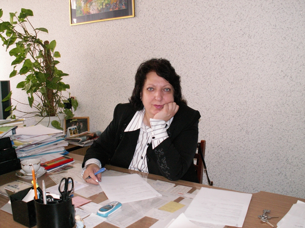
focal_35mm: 35
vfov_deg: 40.7
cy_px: 114
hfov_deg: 52.6
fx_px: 308
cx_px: 152
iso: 160
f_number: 2.8
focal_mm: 5.86
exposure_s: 1/40
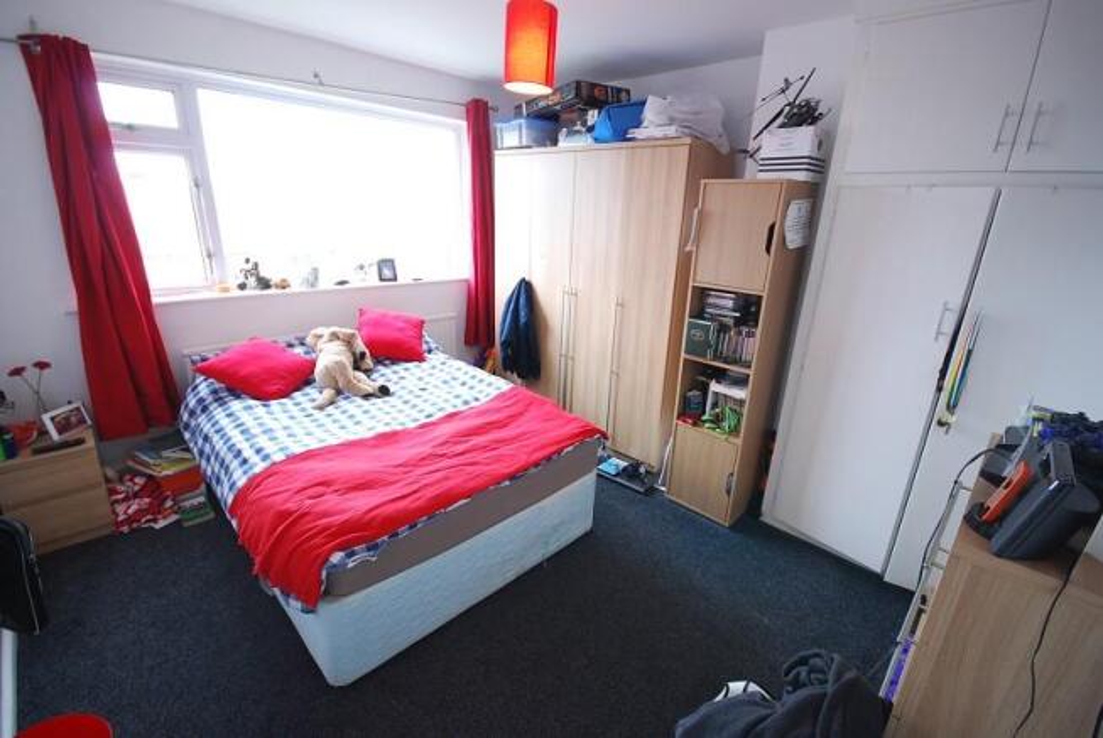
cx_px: 552
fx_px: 460
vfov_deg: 77.5
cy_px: 369
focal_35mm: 15
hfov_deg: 100.3
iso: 400
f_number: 4
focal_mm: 10
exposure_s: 1/20
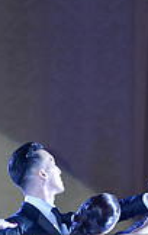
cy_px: 283
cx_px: 121
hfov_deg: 1.8
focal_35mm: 727
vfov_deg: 2.9
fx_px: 4667
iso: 4000
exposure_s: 1/250
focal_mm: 200
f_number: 4
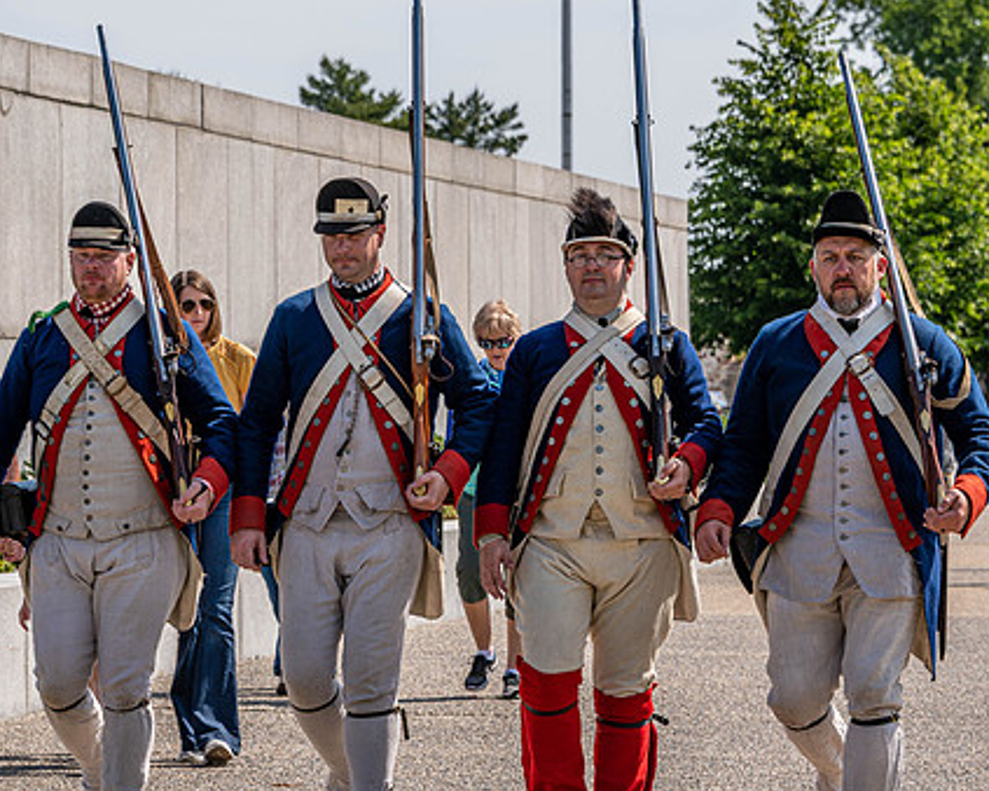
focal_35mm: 208
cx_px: 404
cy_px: 417
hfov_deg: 9.3
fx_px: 6085
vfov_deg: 7.4
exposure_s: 1/160
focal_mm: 105
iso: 64
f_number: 8
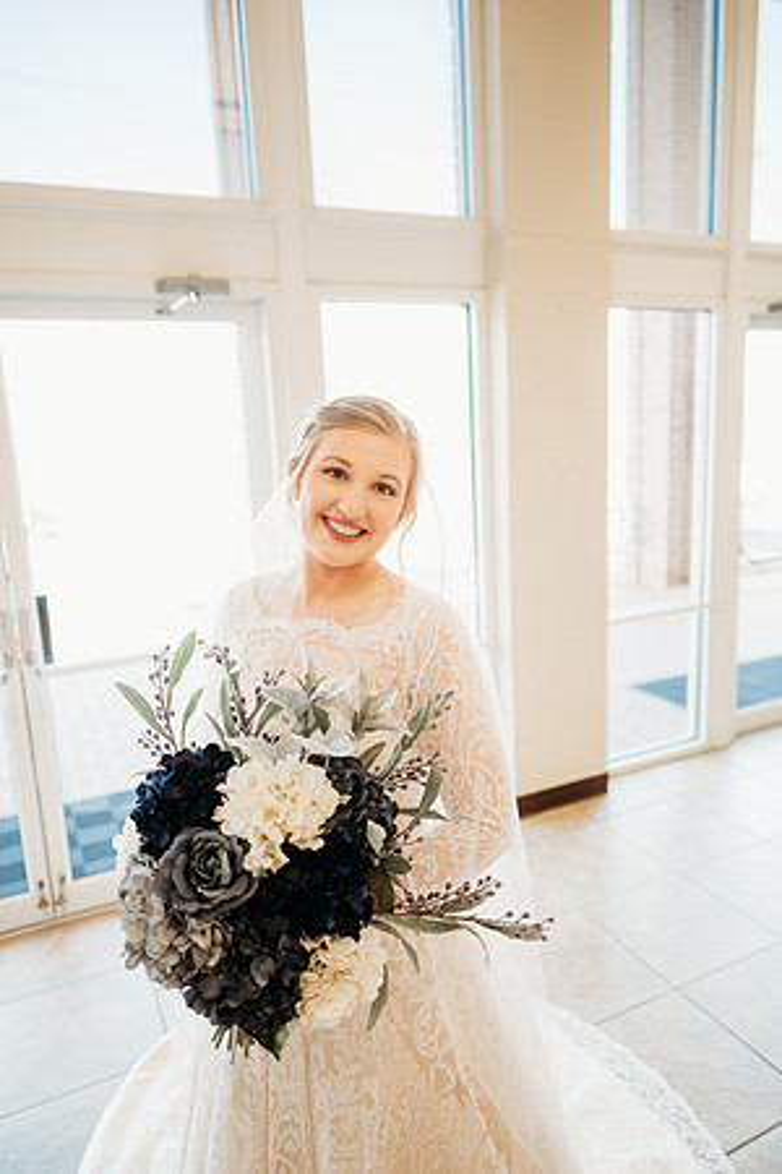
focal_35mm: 24
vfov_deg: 73.7
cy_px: 587
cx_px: 391
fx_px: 782
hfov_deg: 53.1
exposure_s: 1/160
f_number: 1.8
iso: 400
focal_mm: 24
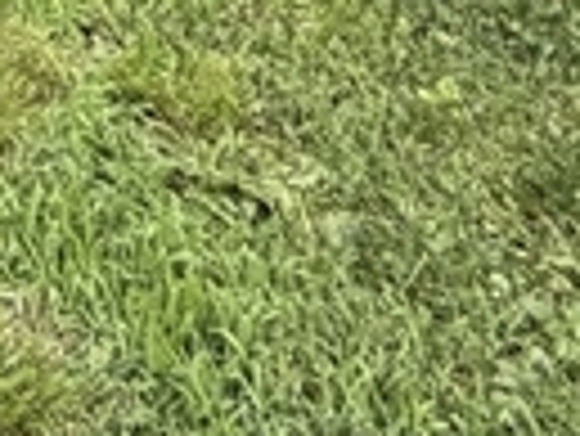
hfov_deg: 13.9
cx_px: -706
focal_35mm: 111
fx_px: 1862
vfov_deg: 8.3
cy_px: -1259
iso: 40
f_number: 2.2
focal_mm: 2.22
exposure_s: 1/770
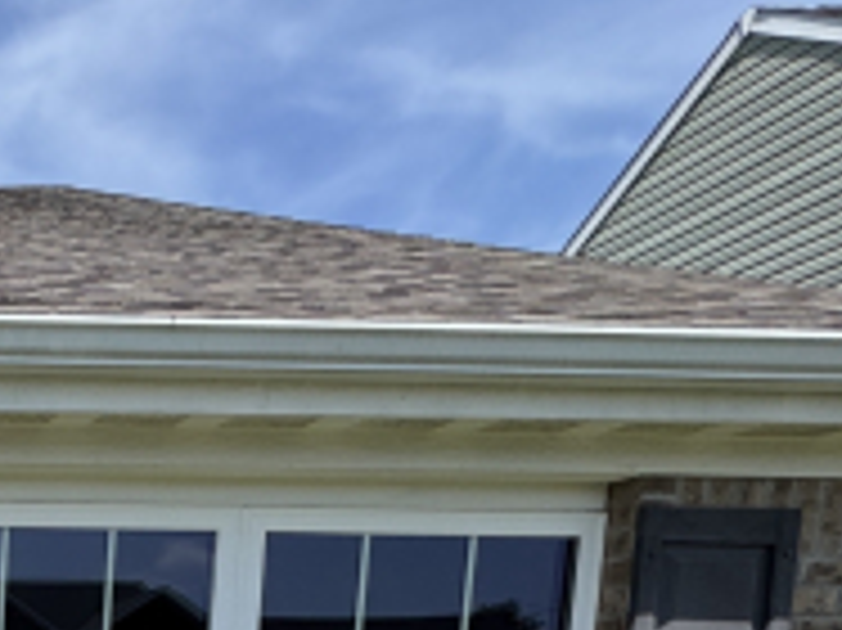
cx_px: -403
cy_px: 873
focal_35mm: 50
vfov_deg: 24.4
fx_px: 1215
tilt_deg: -7.4
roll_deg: -0.7
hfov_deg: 27.3
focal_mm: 2.22
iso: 50
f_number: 2.2
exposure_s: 1/2028
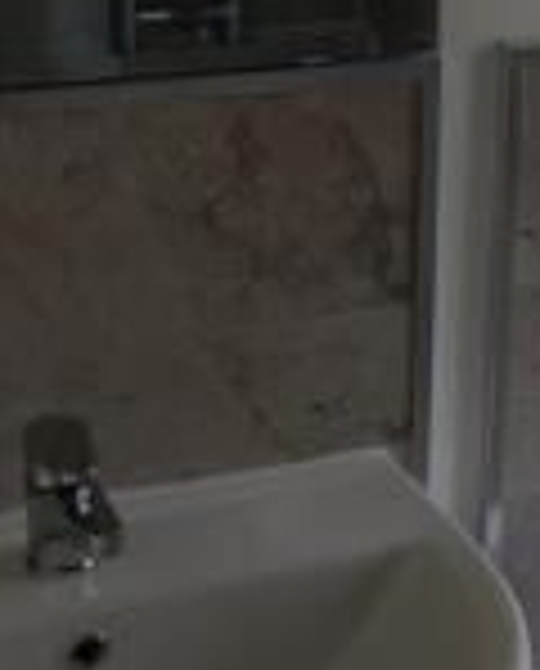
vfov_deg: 19.3
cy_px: 366
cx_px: 655
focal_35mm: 99
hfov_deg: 15.1
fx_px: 1970
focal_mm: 4.58
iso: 125
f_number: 1.8
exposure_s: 1/100
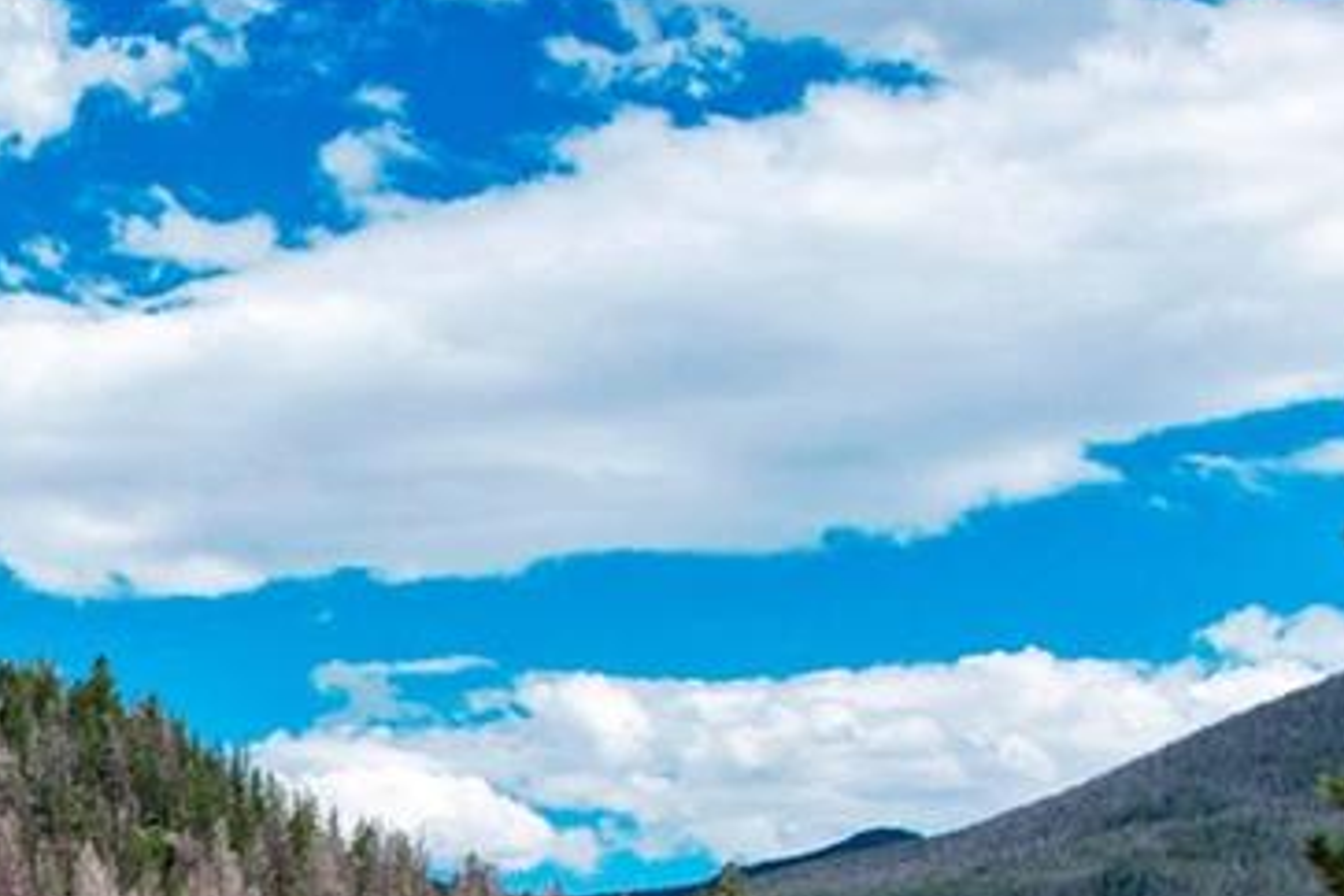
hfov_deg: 19.6
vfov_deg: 13.4
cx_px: -344
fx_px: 3621
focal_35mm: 97
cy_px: 1270
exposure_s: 1/2000
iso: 100
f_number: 2.8
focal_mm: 8.4
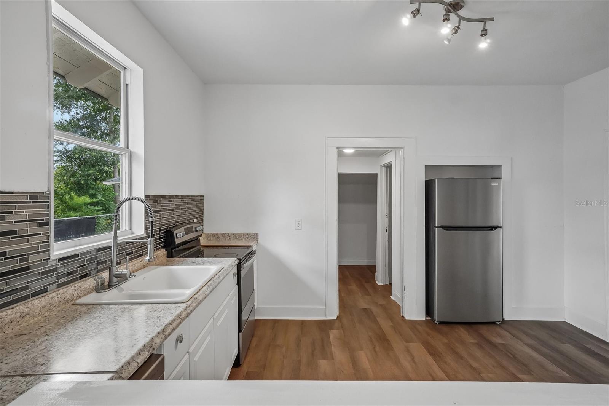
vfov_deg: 63.2
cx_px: 304
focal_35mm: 20
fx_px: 330
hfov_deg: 85.4
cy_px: 203
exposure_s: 1/30
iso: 640
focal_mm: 13
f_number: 8
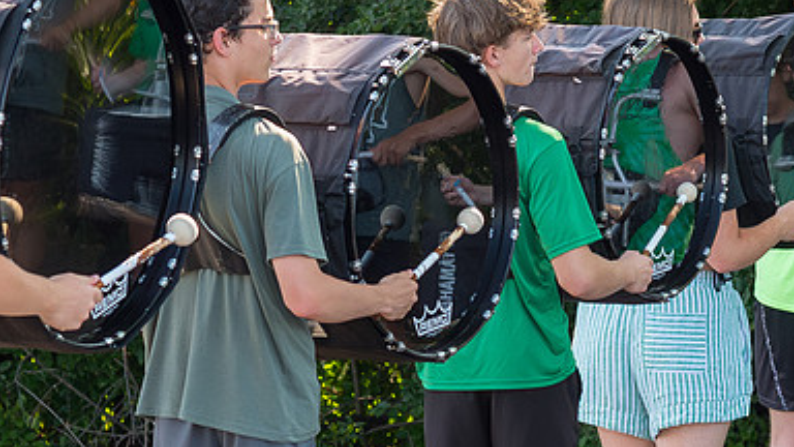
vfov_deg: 4.4
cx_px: 441
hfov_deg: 7.8
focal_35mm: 278
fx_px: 5853
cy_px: 289
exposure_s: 1/200
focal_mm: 95
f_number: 5.6
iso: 1250
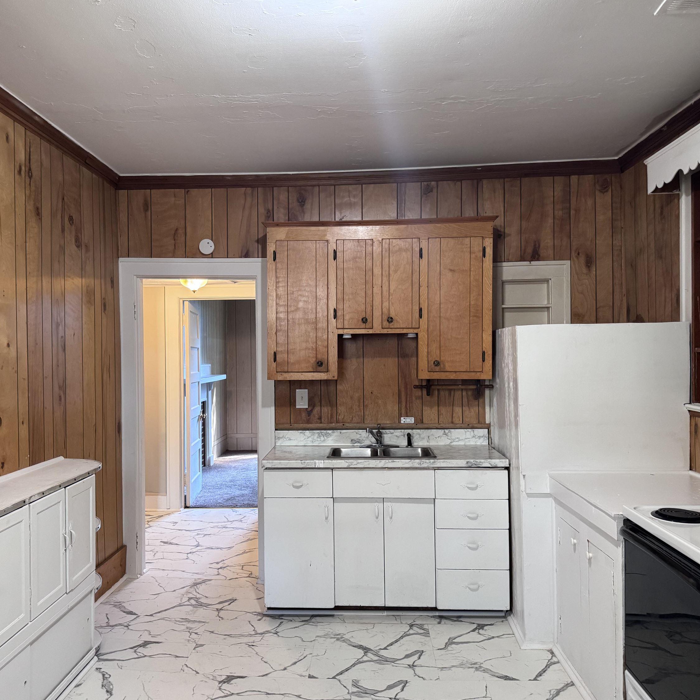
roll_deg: +0.1
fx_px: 663
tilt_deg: +0.2
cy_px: 352
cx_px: 319
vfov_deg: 55.6
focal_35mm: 29
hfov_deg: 55.5
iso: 400
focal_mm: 6.76
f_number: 1.78
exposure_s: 1/60
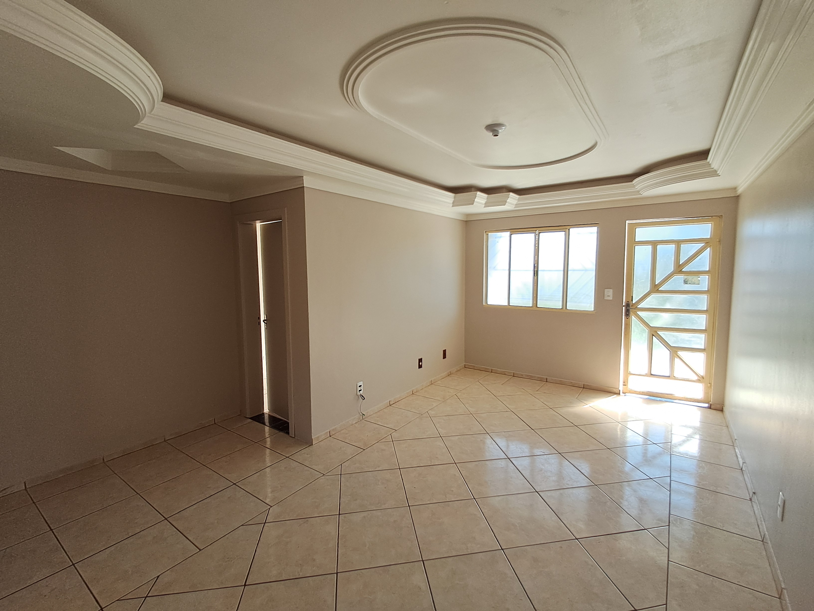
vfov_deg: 78.1
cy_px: 306
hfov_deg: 94.5
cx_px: 407
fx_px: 376
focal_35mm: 16
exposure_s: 1/120
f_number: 2.2
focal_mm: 1.64
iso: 64
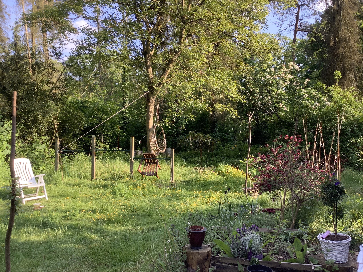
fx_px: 325
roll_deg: -0.2
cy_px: 136
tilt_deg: -0.5
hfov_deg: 58.4
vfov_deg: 45.4
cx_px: 182
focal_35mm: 31
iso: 25
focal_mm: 3.3
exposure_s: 1/120
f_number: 2.4
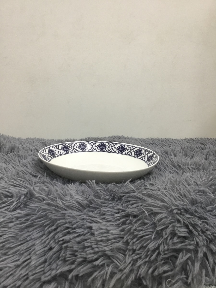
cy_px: 144
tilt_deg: -9.8
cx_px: 108
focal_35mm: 31
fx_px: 258
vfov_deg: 58.4
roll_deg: +0.0
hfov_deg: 45.4
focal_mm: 3.3
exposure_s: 1/33
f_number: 2.4
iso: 100
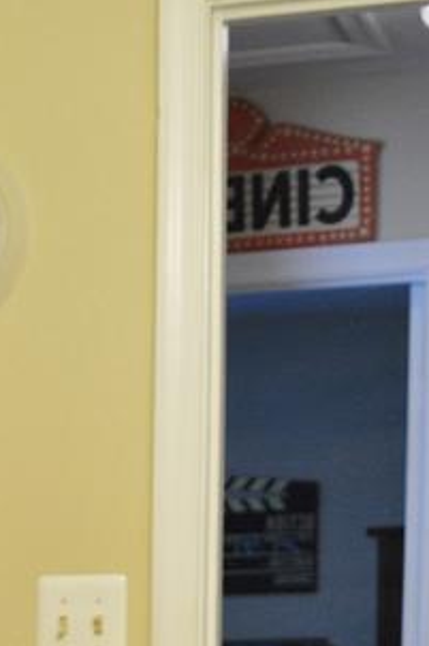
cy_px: 1176
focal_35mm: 137
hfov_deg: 9.5
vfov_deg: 13.4
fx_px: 2457
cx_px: -353
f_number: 3.5
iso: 500
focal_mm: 18
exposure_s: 1/60
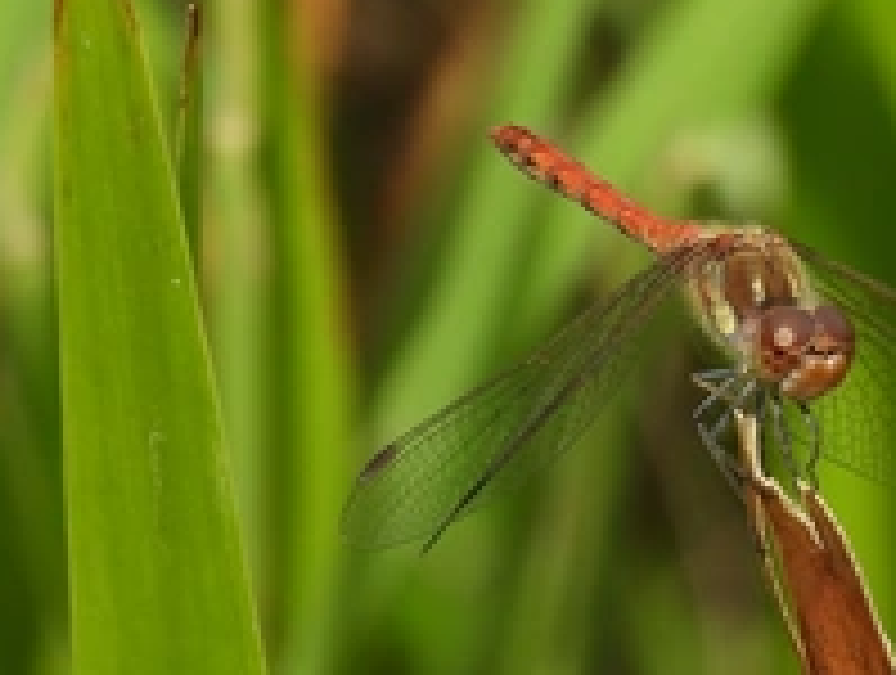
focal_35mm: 1925
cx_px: 621
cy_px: 405
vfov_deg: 0.8
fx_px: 49917
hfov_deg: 1.0
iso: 100
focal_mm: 107
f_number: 5.6
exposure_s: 1/250
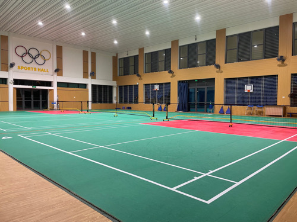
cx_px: 148
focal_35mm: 26
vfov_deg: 53.1
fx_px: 223
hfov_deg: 67.3
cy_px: 111
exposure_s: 1/50
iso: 100
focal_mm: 4.2
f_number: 1.6
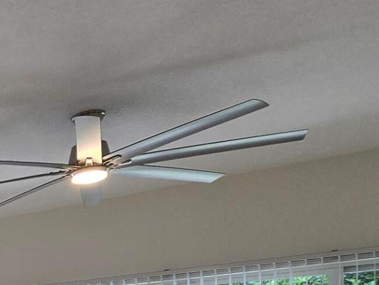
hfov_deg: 20.4
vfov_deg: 21.0
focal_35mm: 60
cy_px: 420
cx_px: -333
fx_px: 657
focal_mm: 2.2
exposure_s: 1/60
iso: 50
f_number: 2.2
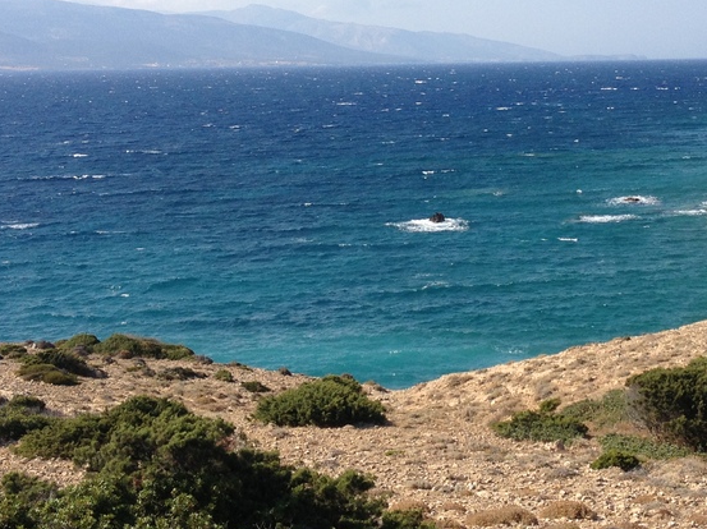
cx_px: 513
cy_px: 135
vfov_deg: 19.2
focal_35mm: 76
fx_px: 1551
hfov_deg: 25.4
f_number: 2.4
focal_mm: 4.28
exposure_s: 1/1493
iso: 50
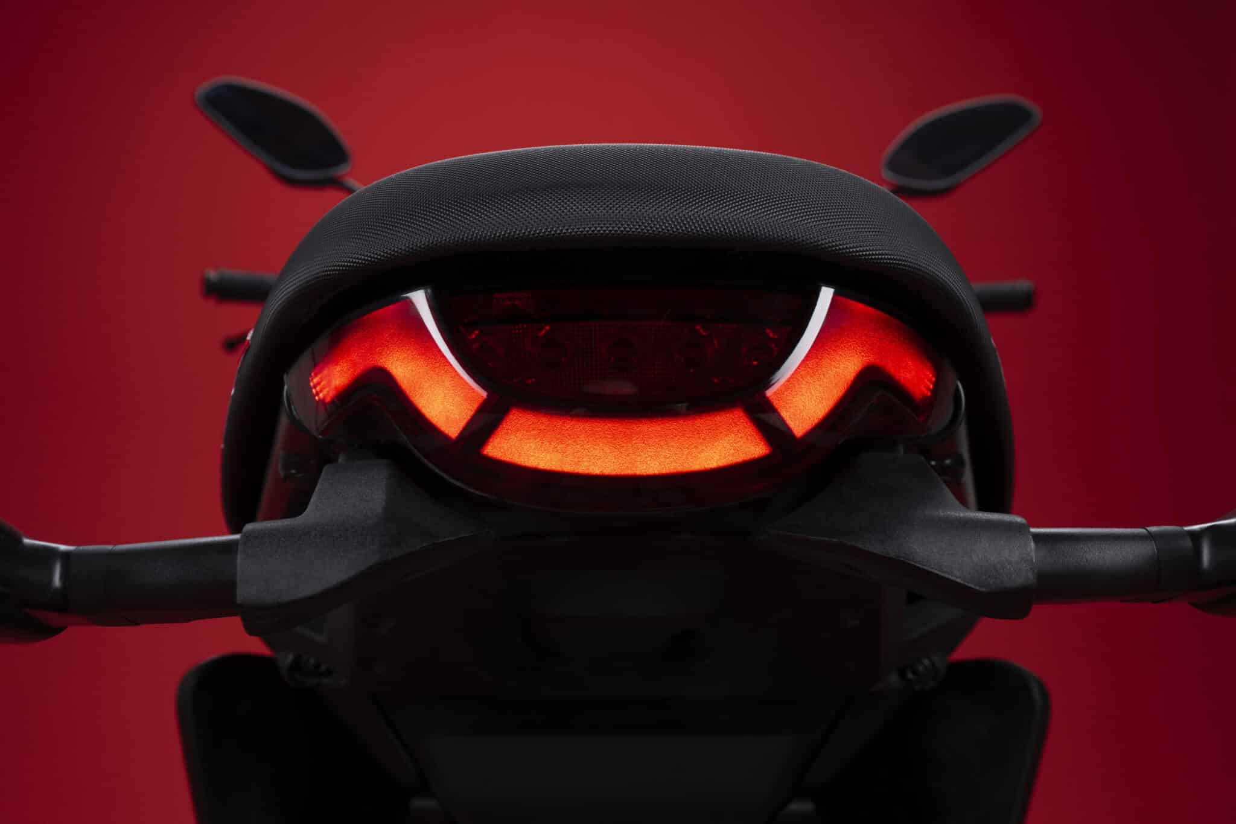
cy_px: 412
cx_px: 618
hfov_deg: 49.6
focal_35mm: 39
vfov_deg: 34.2
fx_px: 1339
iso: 100
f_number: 11
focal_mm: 39
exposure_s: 1/100
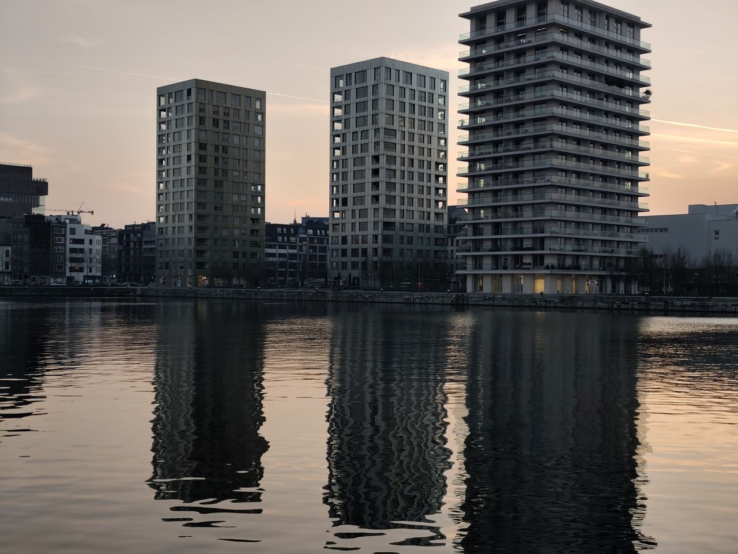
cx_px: 369
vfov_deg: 31.5
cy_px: 277
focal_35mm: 46
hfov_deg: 41.2
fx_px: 981
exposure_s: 1/119
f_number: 1.65
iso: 50
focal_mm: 6.19
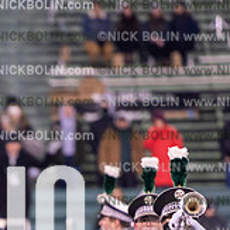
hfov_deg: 2.9
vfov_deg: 2.9
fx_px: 4555
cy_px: 234
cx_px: -16
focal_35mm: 606
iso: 2500
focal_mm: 200
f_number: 2.8
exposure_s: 1/1250
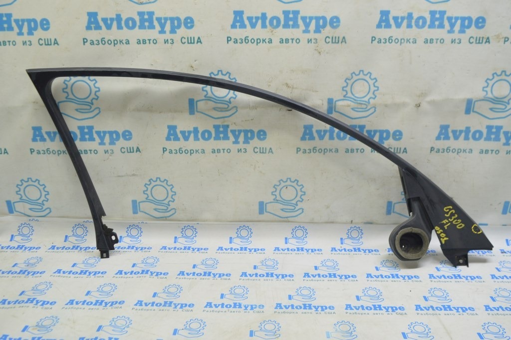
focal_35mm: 33
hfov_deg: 57.3
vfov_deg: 39.9
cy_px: 170
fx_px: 468
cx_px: 256
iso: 400
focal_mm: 22
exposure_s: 1/20
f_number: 5.6
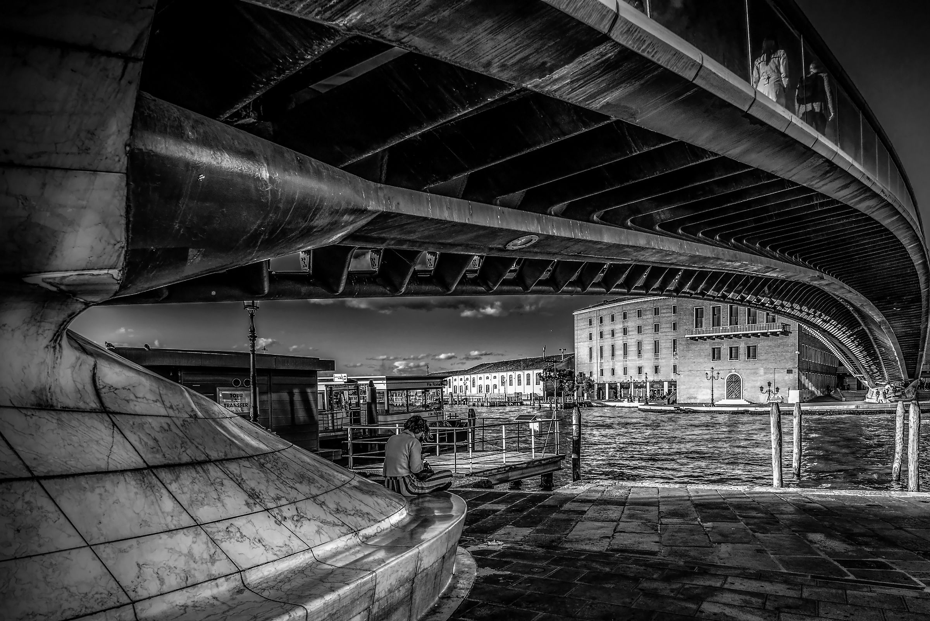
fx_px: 413
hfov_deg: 96.7
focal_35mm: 16
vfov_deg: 73.8
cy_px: 310
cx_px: 465
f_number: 8
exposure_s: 1/320
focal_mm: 16
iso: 200
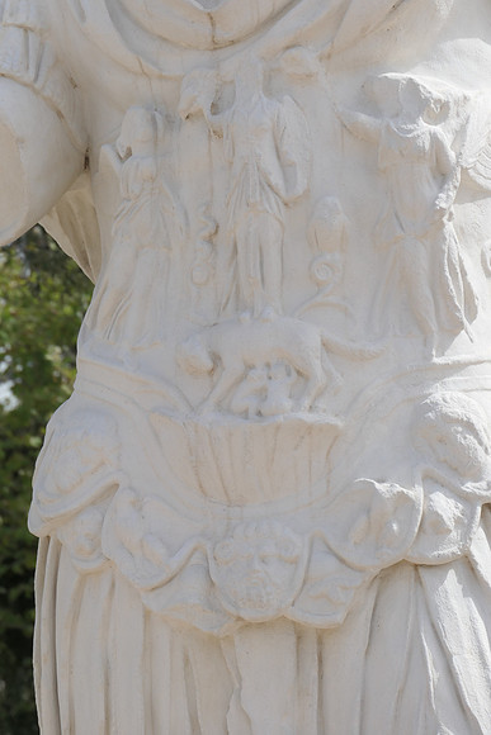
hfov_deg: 9.6
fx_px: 2924
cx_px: 246
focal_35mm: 143
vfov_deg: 14.3
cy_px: 368
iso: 200
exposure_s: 1/1000
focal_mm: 52.4
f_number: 5.7
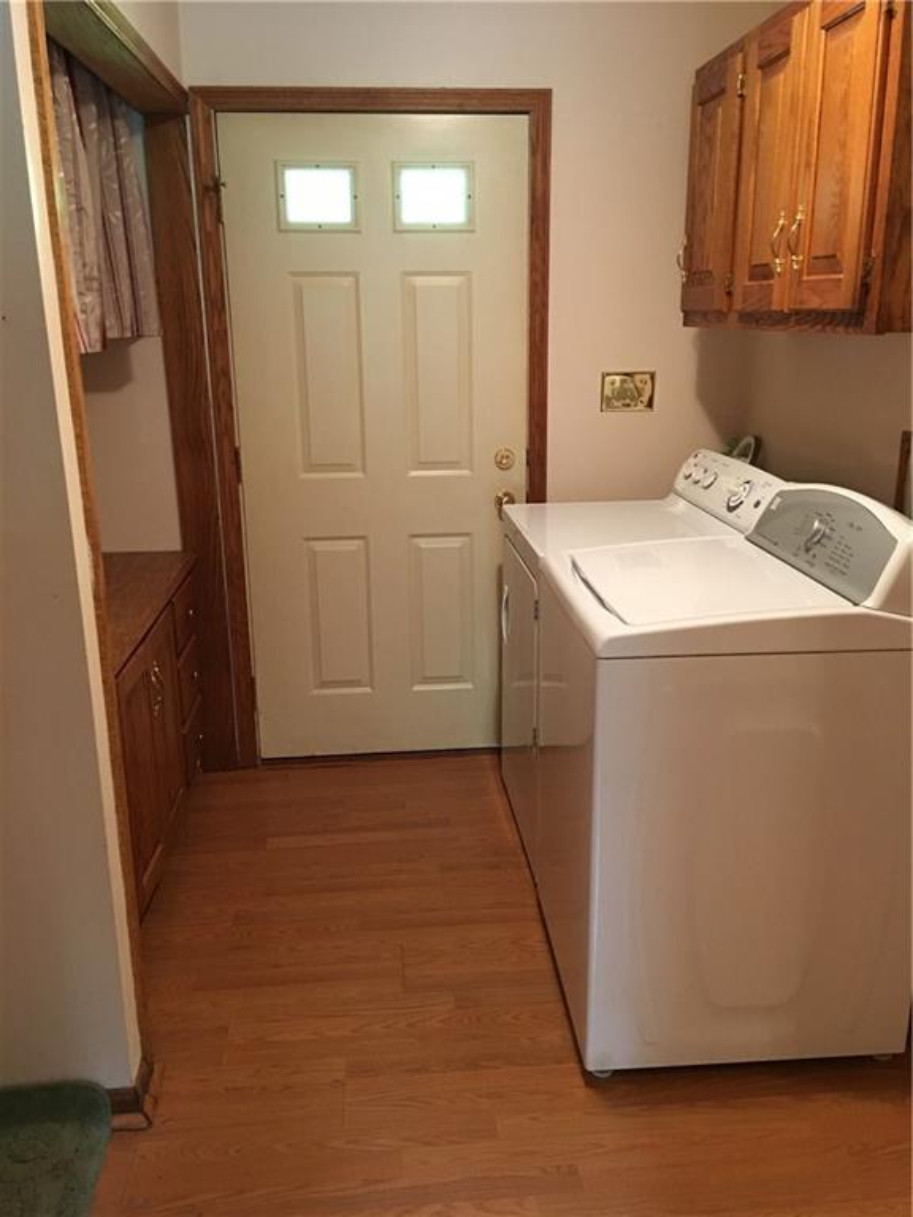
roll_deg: +0.8
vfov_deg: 61.7
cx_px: 456
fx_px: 1020
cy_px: 608
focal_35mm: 29
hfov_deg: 48.2
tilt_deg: -14.8
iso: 50
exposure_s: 1/4
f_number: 2.2
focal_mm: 4.15
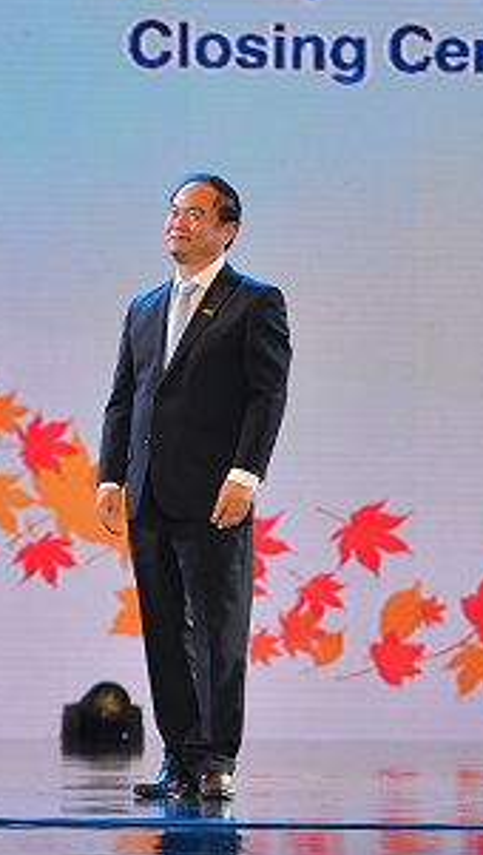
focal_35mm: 237
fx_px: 5380
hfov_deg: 5.1
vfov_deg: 9.1
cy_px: 250
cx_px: -142
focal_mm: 105
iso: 100
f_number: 2.8
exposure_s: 1/125
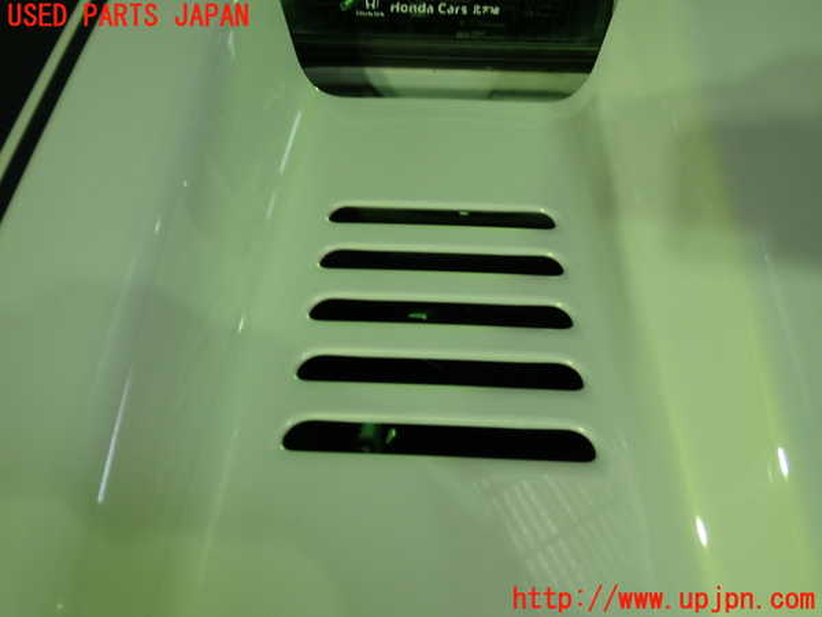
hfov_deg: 60.0
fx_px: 712
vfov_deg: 46.8
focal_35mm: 30
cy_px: 308
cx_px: 411
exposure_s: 1/30
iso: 200
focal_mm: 5.4
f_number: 2.3
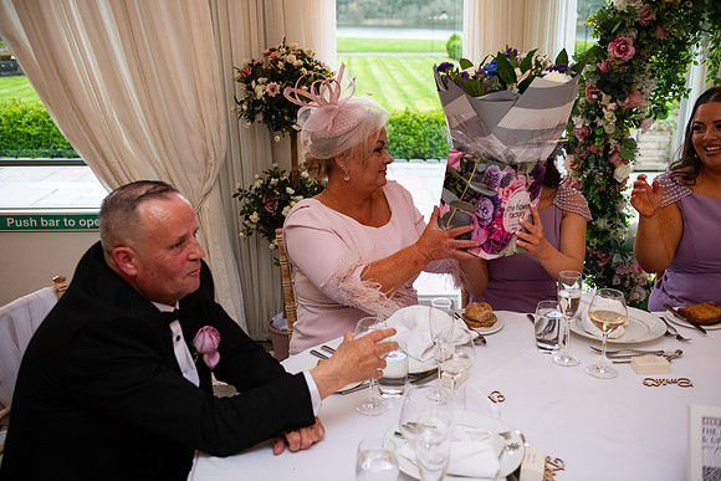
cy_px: 240
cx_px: 360
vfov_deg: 35.1
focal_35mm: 38
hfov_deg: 50.7
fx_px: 761
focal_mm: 38
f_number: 3.5
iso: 1000
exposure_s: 1/160
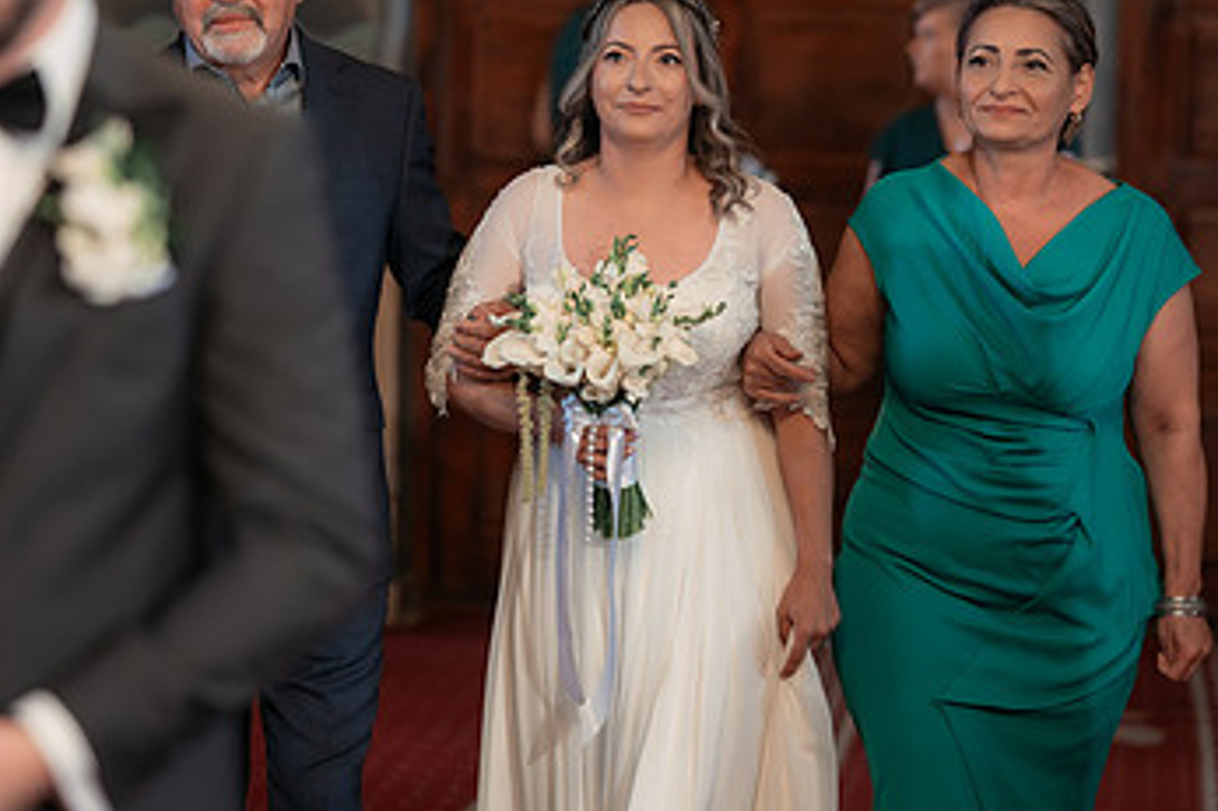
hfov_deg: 13.9
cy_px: 264
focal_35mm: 147
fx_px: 4971
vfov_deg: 9.3
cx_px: 376
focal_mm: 85
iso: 1600
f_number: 2
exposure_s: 1/200
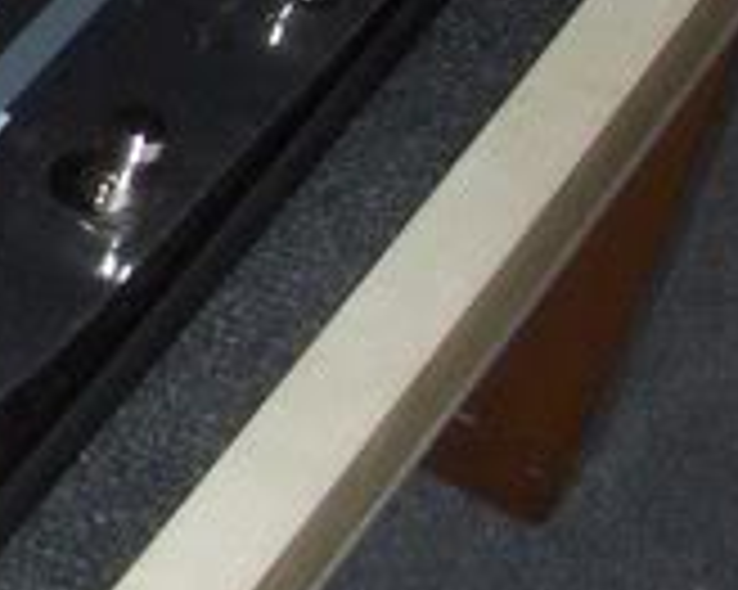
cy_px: -104
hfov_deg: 9.1
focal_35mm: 196
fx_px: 4278
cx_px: -860
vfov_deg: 7.8
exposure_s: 1/60
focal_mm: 6.5
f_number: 3.5
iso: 100
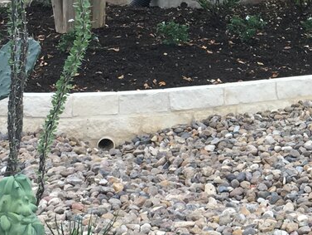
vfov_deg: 12.0
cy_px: 86
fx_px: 1109
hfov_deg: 15.2
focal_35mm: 123
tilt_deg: -6.9
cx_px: 418
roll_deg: -2.9
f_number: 2.2
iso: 40
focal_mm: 4.15
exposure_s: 1/120
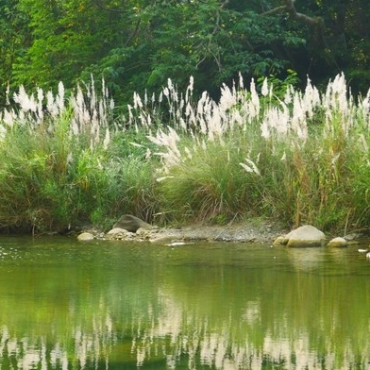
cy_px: 204
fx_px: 1439
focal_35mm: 119
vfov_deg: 14.6
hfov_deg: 14.6
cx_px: 227
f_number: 6
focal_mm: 44
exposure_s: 1/100
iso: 200
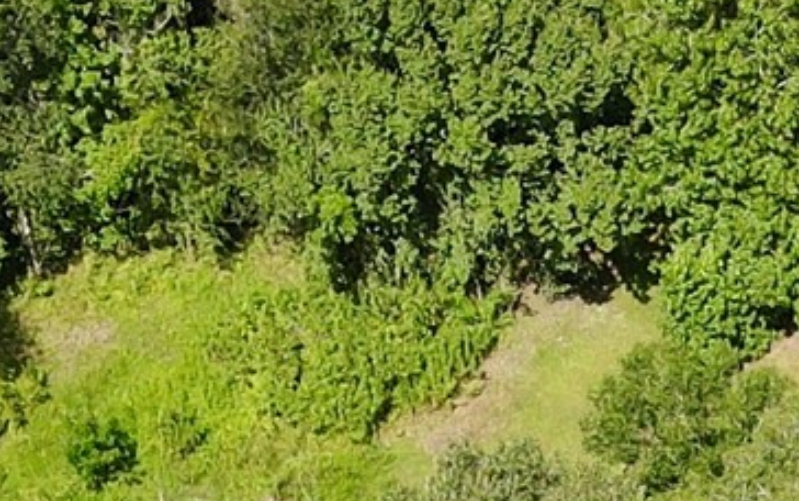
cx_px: 911
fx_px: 3116
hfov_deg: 14.2
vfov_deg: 8.2
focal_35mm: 143
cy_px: 1340
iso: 100
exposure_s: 1/400
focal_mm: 4.5
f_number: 2.8
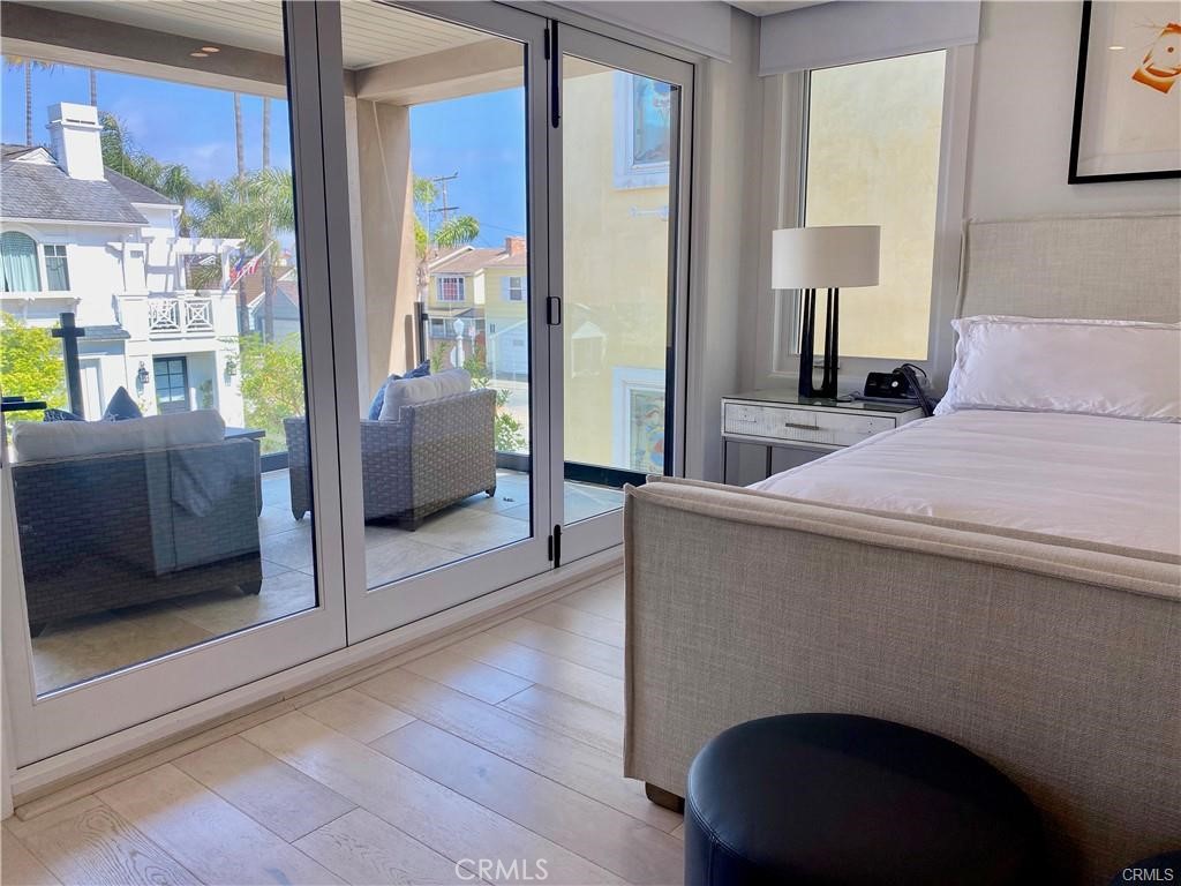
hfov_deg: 67.3
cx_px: 590
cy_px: 443
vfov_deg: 53.1
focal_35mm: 26
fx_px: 887
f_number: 1.8
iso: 32
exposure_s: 1/323
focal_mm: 4.25
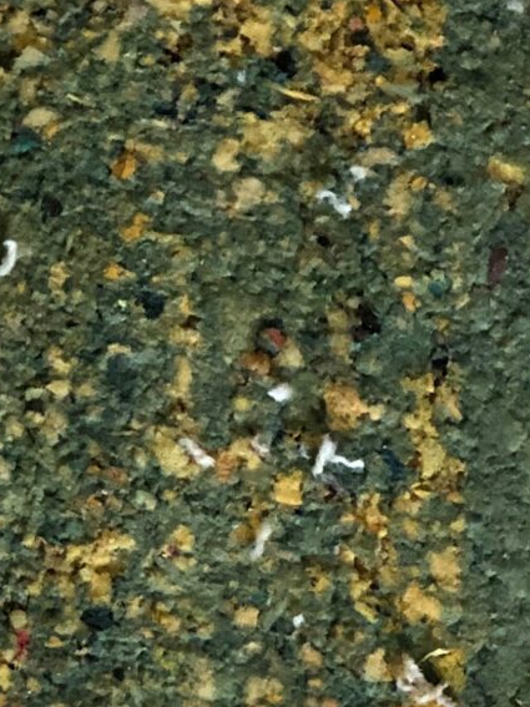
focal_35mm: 206
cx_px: 303
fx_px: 4207
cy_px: 411
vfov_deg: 9.6
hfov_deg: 7.2
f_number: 2.8
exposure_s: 1/60
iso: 400
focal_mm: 6.6
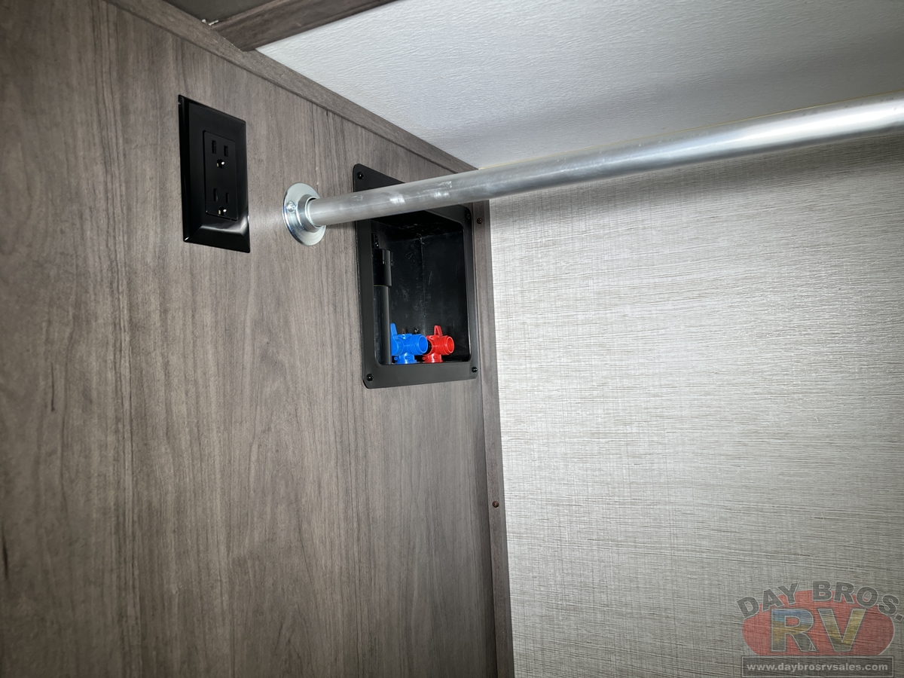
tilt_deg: +3.2
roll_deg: +1.2
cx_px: 452
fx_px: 679
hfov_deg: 67.3
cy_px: 339
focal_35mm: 26
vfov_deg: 53.1
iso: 32
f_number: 1.5
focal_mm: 5.7
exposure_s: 1/129
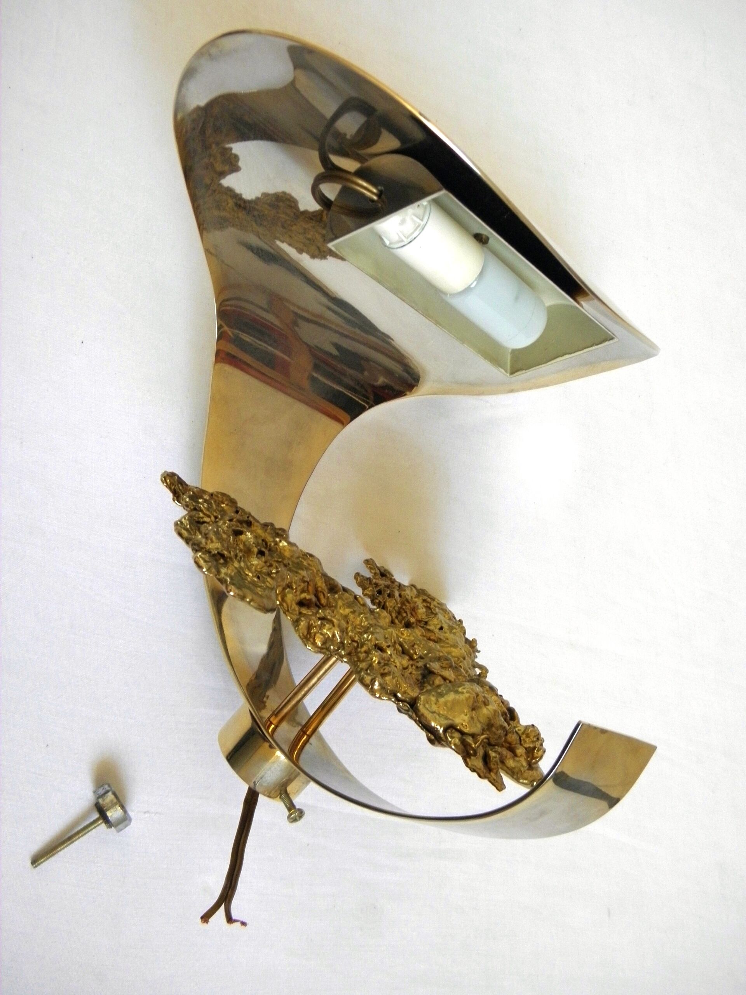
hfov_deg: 37.7
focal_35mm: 38
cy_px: 498
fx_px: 1092
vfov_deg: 49.0
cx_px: 373
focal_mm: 6.8
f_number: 3.7
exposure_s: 1/25
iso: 200
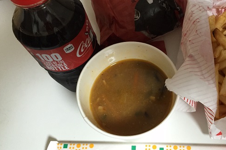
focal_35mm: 40
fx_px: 251
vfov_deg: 33.3
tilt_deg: -63.3
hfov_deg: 47.7
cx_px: 149
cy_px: 60
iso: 125
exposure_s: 1/30
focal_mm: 4.15
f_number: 2.2
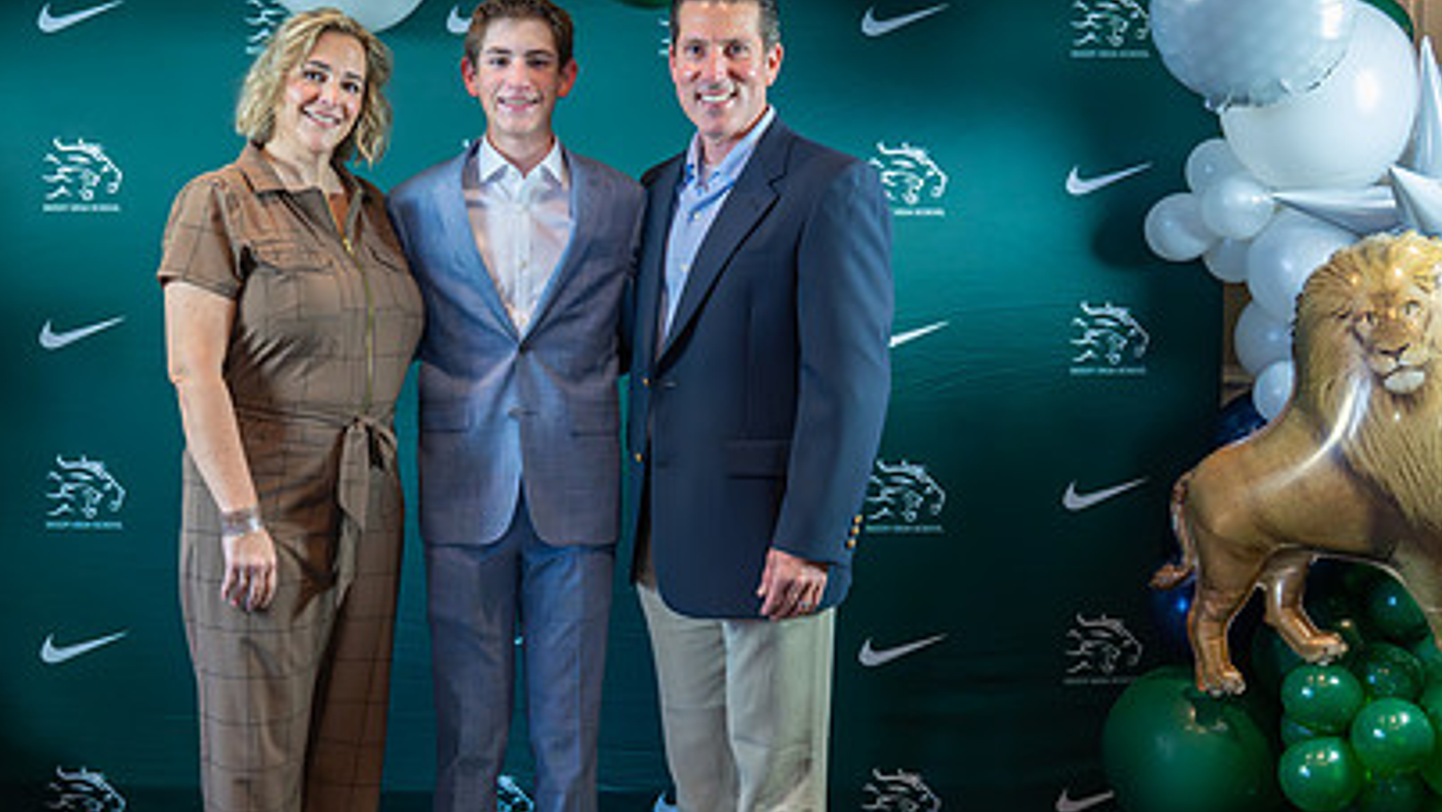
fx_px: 1645
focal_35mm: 43
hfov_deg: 46.9
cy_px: 408
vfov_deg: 27.7
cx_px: 544
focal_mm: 24
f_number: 2.8
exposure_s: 1/400
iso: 3200
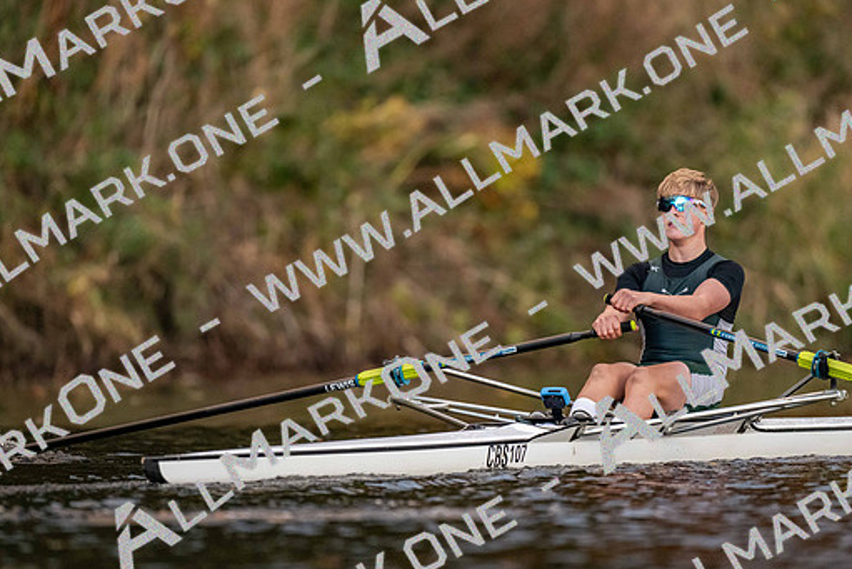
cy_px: 317
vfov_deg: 2.0
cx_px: 452
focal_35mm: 681
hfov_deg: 3.0
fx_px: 16121
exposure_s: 1/2000
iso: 5000
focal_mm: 600
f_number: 4
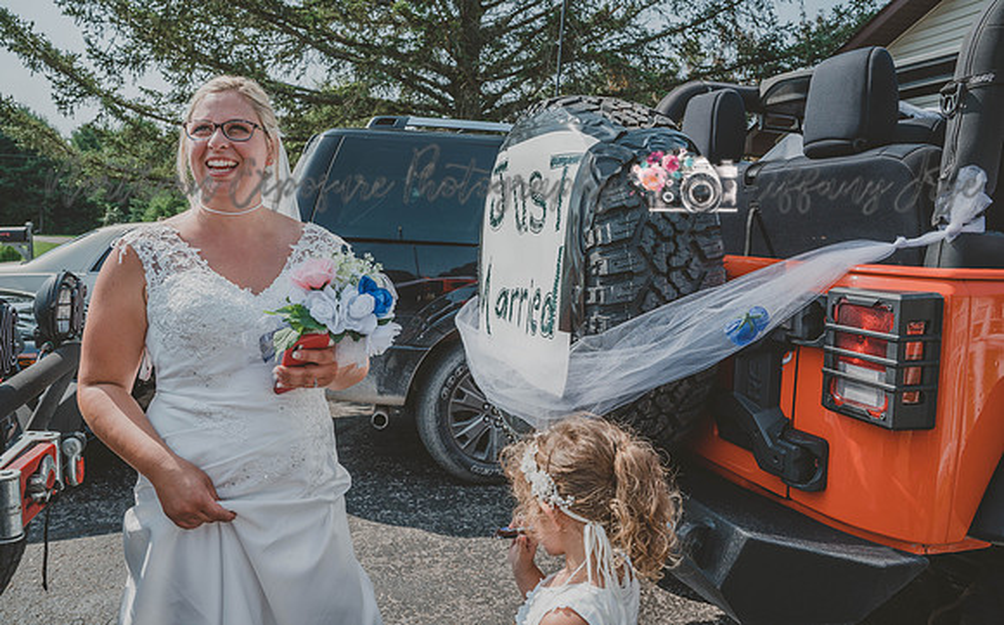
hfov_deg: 71.4
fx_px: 698
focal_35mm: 26
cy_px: 277
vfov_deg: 48.2
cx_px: 480
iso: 100
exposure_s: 1/400
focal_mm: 24
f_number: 7.1
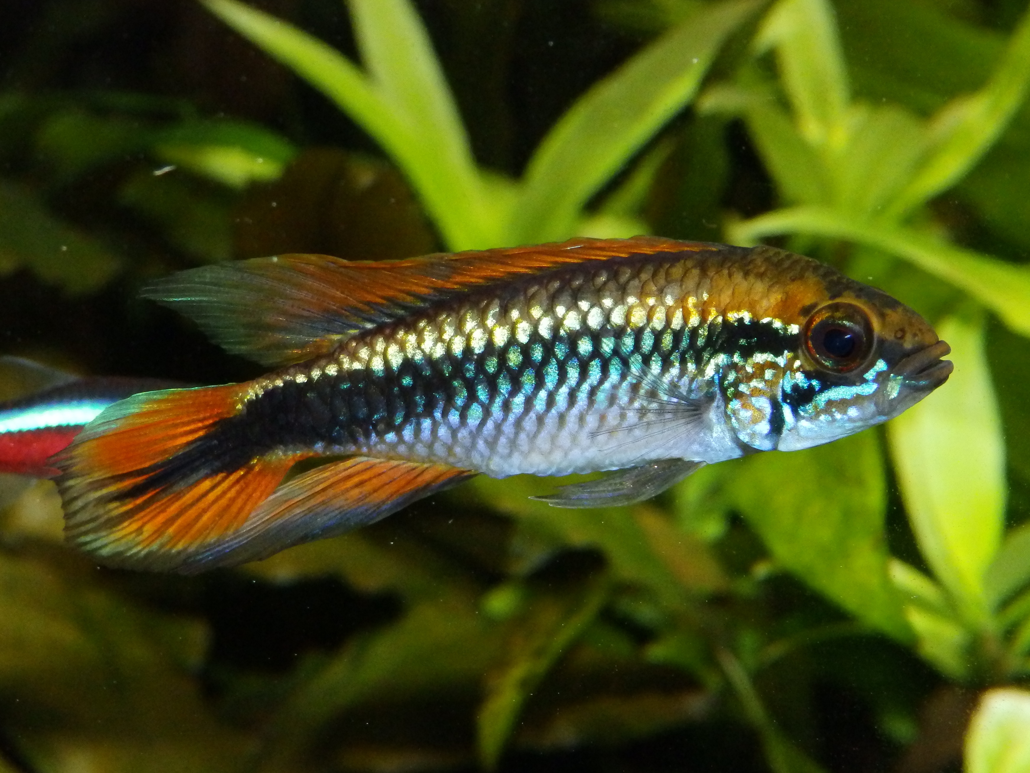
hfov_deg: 28.6
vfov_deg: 21.6
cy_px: 386
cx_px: 515
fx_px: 2024
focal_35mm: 68
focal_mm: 12.2
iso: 1250
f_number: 4.7
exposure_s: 1/500
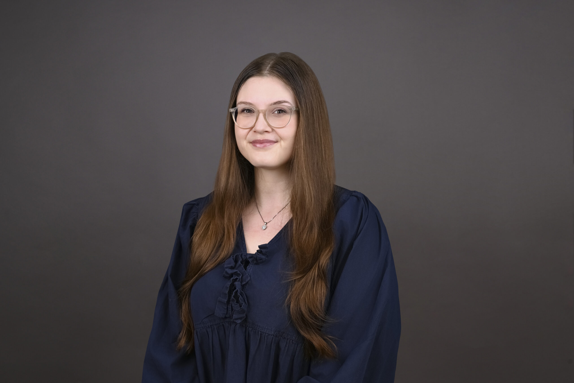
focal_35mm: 41
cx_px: 287
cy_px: 192
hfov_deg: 47.4
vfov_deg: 32.7
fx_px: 654
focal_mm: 41
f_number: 8
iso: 100
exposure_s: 1/160
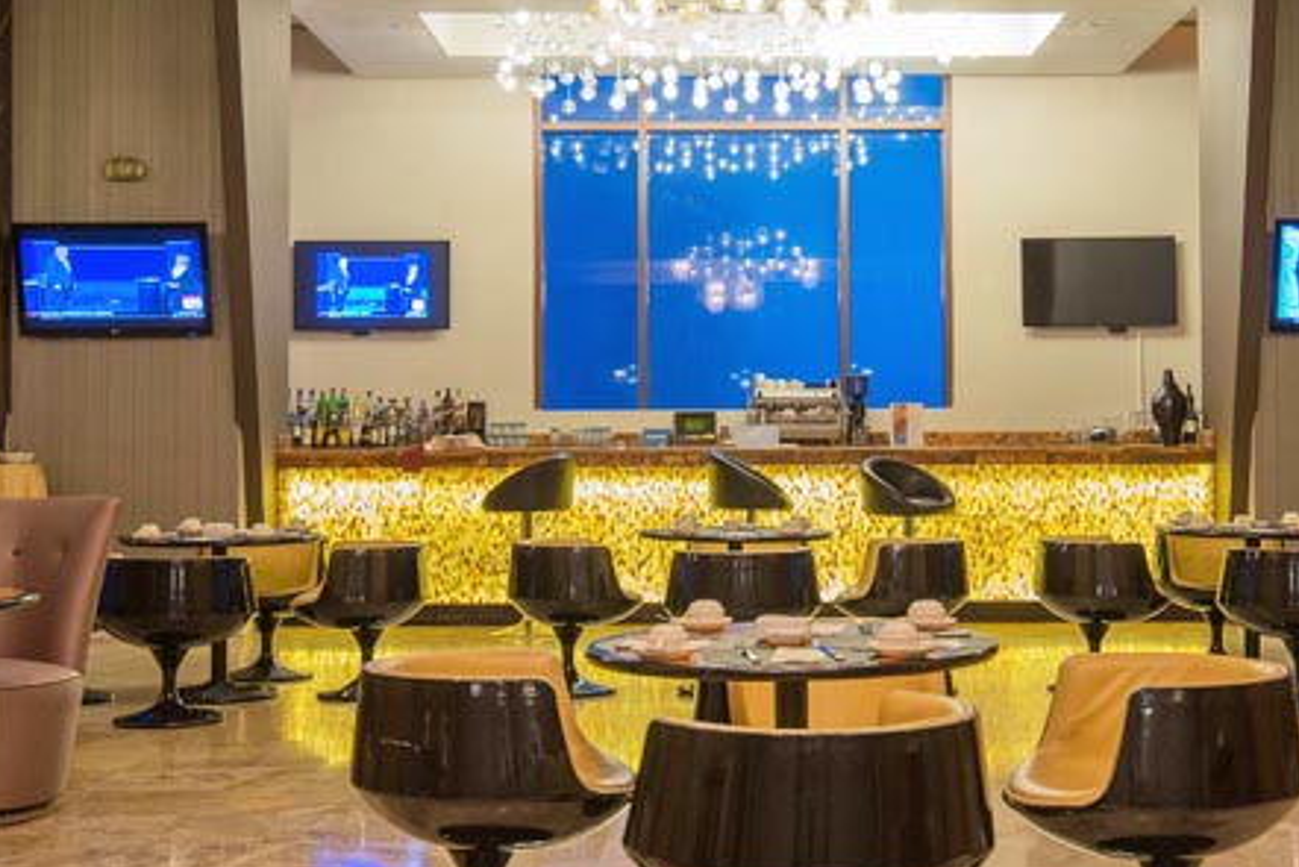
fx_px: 1985
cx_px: 770
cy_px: 400
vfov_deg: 24.6
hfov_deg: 36.1
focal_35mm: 55
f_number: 2.8
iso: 800
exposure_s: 1/40
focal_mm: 27
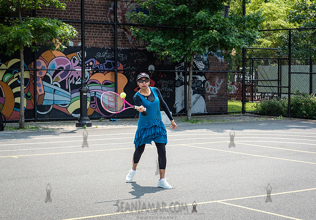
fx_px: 736
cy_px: 108
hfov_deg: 24.2
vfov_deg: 17.0
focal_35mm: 83
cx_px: 133
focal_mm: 70
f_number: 4.5
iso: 200
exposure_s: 1/1000
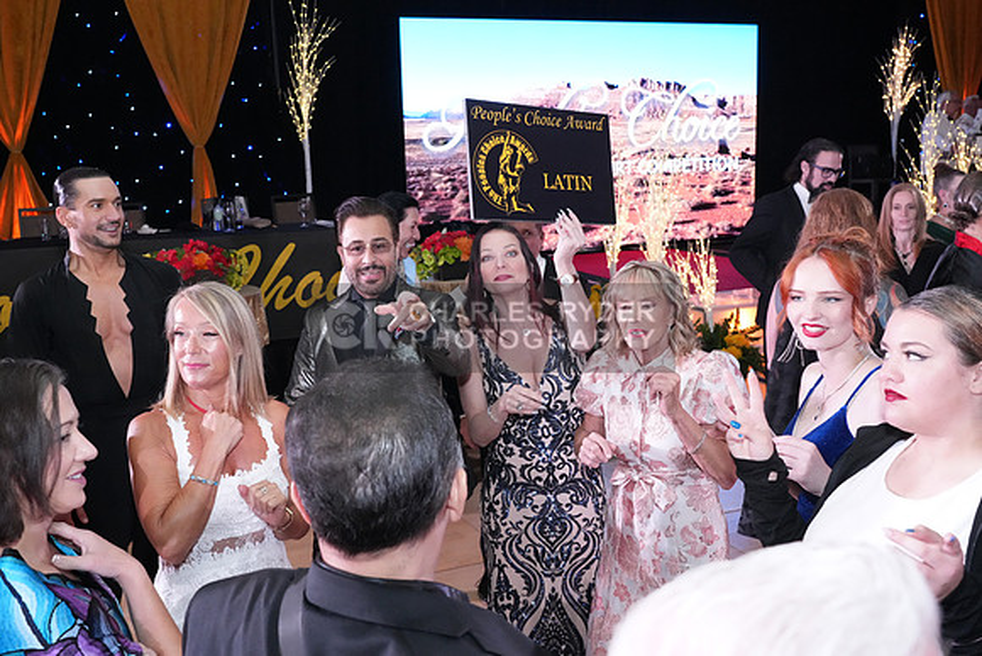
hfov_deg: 53.1
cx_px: 491
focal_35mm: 36
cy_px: 328
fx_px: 982
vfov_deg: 36.9
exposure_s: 1/250
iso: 8000
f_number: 7.1
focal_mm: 36
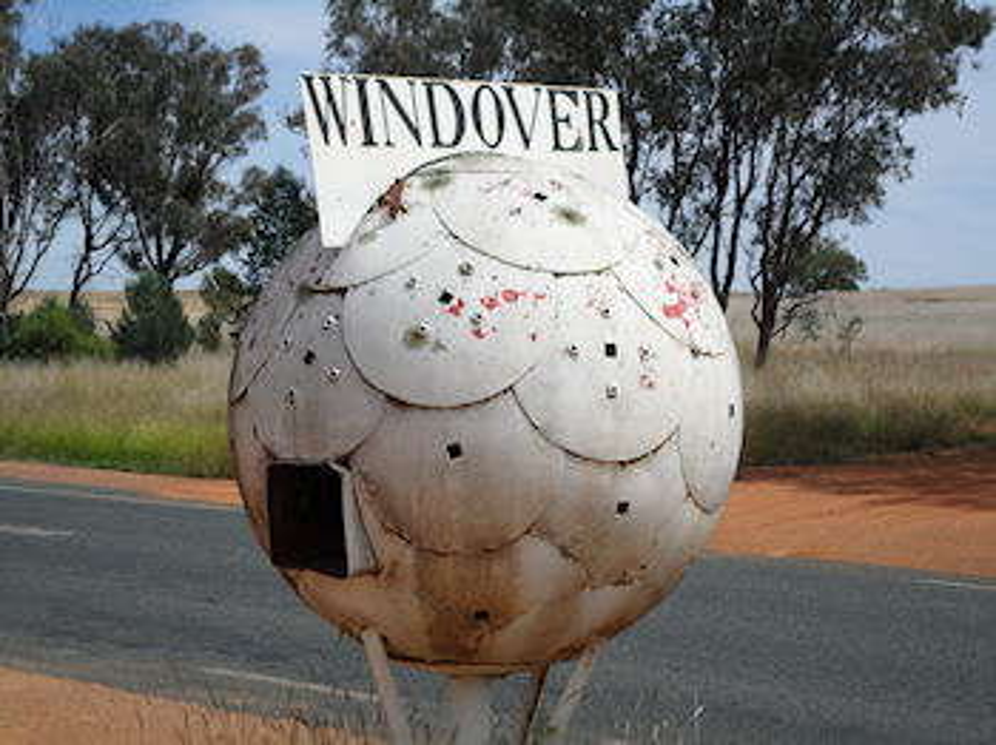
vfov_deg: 19.9
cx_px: 498
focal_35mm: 74
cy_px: 372
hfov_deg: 26.3
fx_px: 2128
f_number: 3.9
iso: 80
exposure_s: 1/1000
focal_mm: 13.2
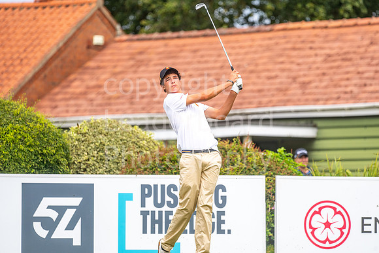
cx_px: 184
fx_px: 3293
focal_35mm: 313
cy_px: 126
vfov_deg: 4.4
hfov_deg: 6.6
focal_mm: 300
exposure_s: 1/4000
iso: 500
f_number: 4
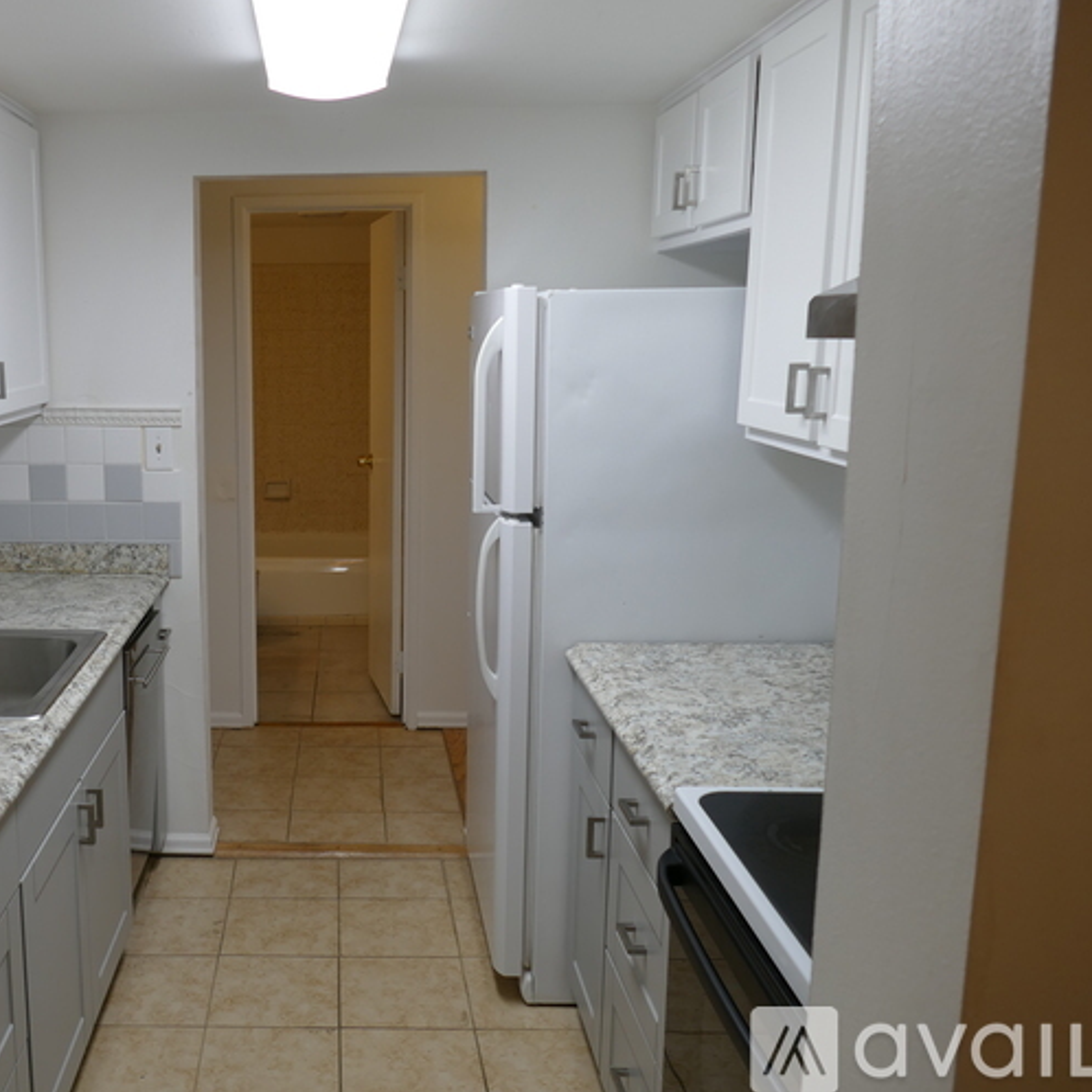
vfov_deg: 51.1
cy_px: 546
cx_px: 283
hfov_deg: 49.2
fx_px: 1142
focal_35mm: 32
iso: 160
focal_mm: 9.12
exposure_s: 1/60
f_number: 2.8
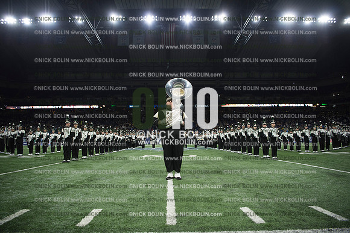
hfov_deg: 73.7
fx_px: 233
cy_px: 116
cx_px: 175
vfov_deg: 53.2
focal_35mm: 24
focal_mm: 24
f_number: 2.8
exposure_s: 1/1250
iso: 1250
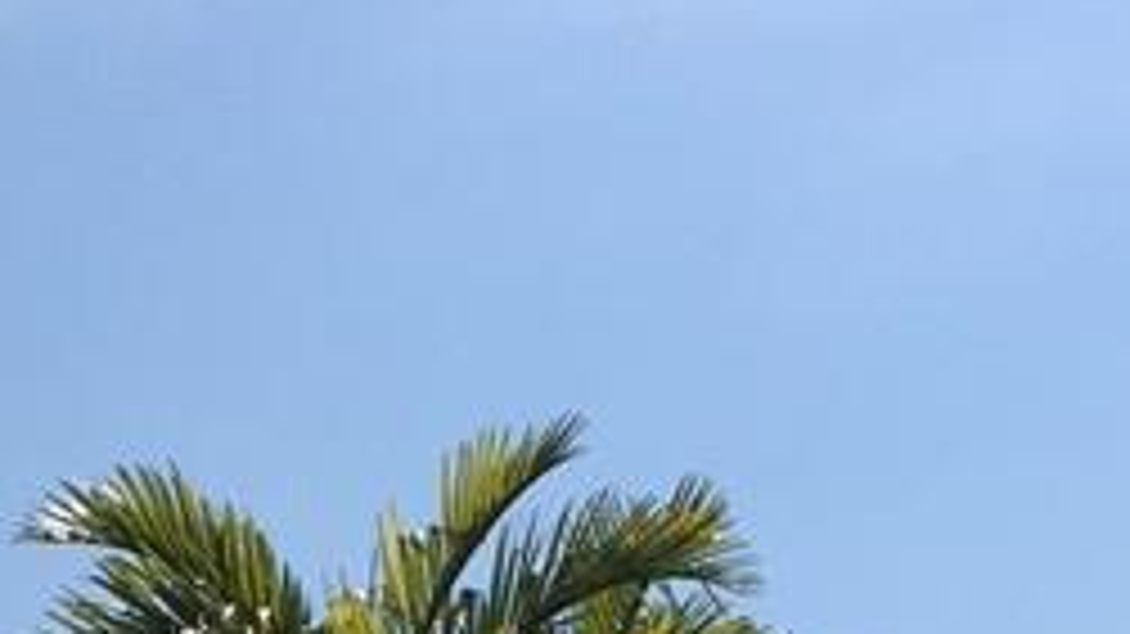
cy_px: 1484
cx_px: -180
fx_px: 3864
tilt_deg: +8.6
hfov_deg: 16.1
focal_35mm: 129
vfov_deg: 8.6
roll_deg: +1.2
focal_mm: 4.15
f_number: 2.2
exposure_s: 1/4405
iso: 32
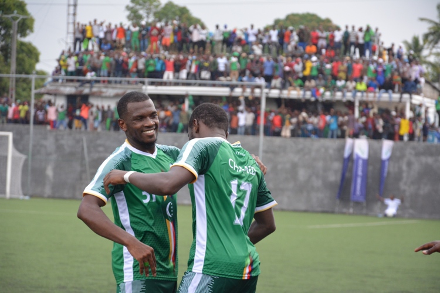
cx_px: 220
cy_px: 146
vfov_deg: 8.7
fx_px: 1925
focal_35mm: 158
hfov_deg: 13.0
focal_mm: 105
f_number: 5.6
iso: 1250
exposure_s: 1/500
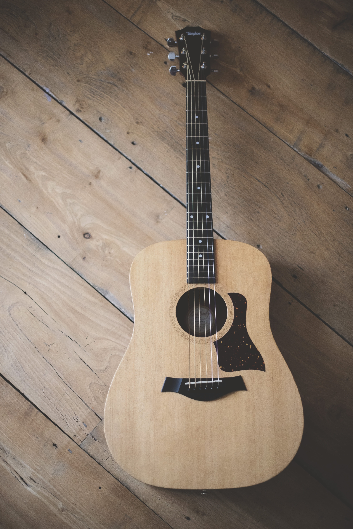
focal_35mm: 50
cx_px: 176
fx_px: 735
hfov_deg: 27.0
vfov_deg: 39.6
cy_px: 264
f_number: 1.4
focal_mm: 50
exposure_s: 1/1000
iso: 1000
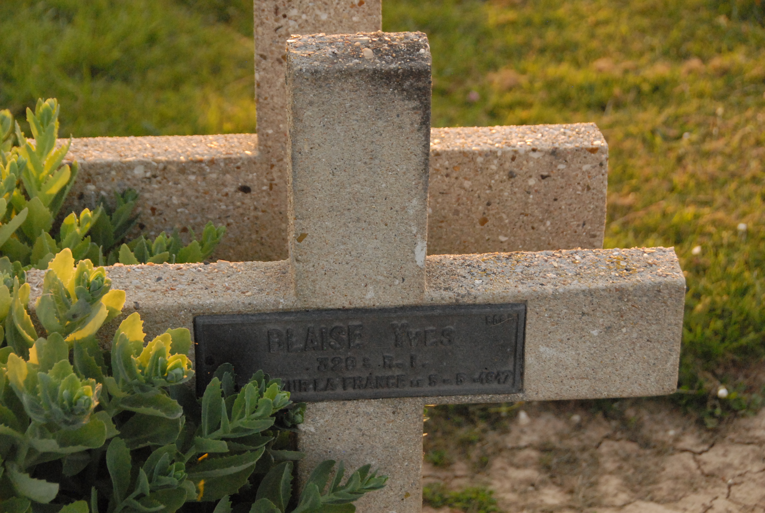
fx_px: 2076
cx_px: 382
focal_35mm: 98
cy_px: 256
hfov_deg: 20.9
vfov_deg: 14.1
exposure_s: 1/500
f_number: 7.1
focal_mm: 65
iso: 1600
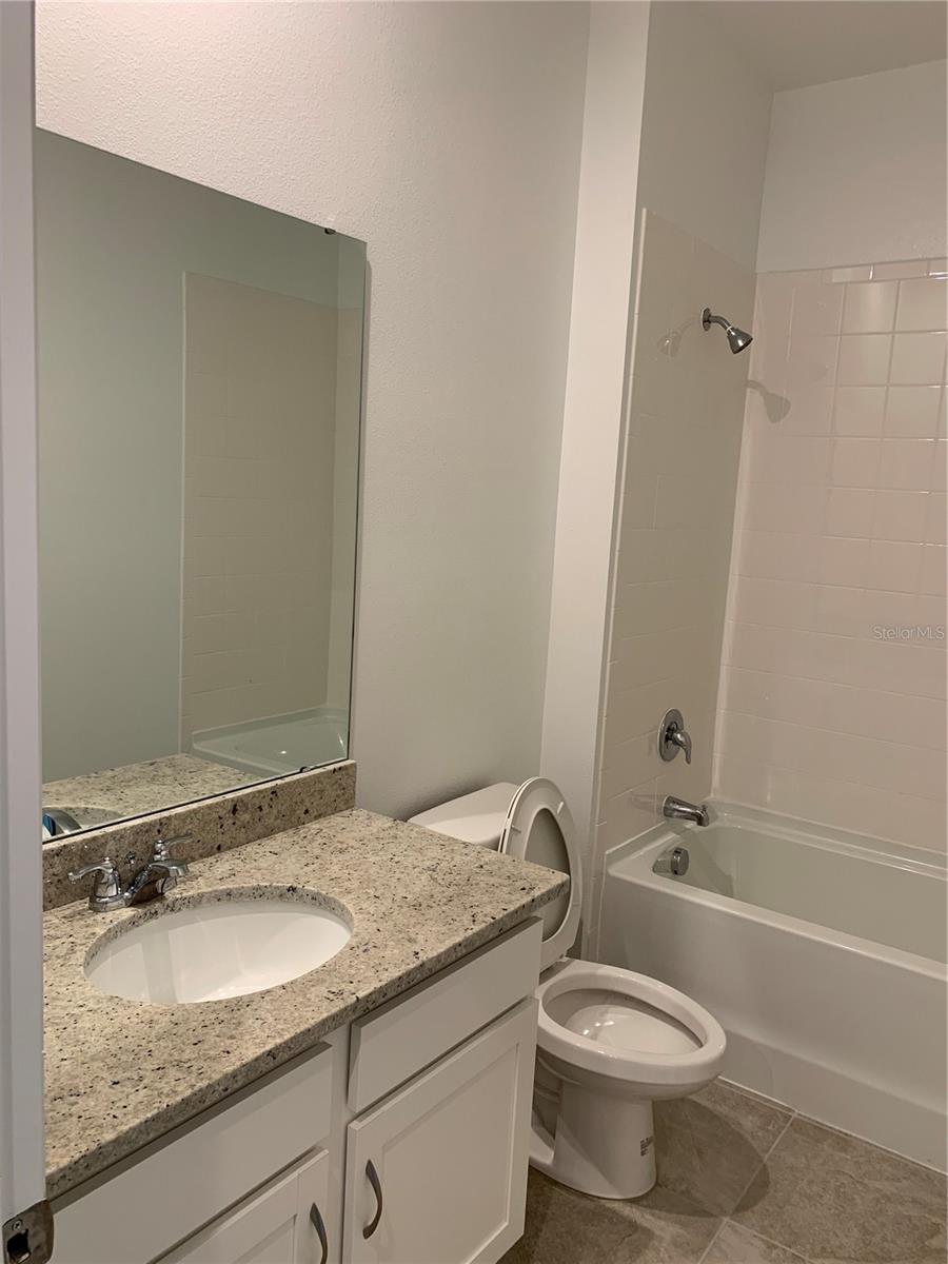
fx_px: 949
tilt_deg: -5.7
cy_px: 632
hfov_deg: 53.1
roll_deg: -3.2
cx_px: 474
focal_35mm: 26
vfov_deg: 67.3
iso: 80
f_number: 1.8
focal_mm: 4.25
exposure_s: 1/60
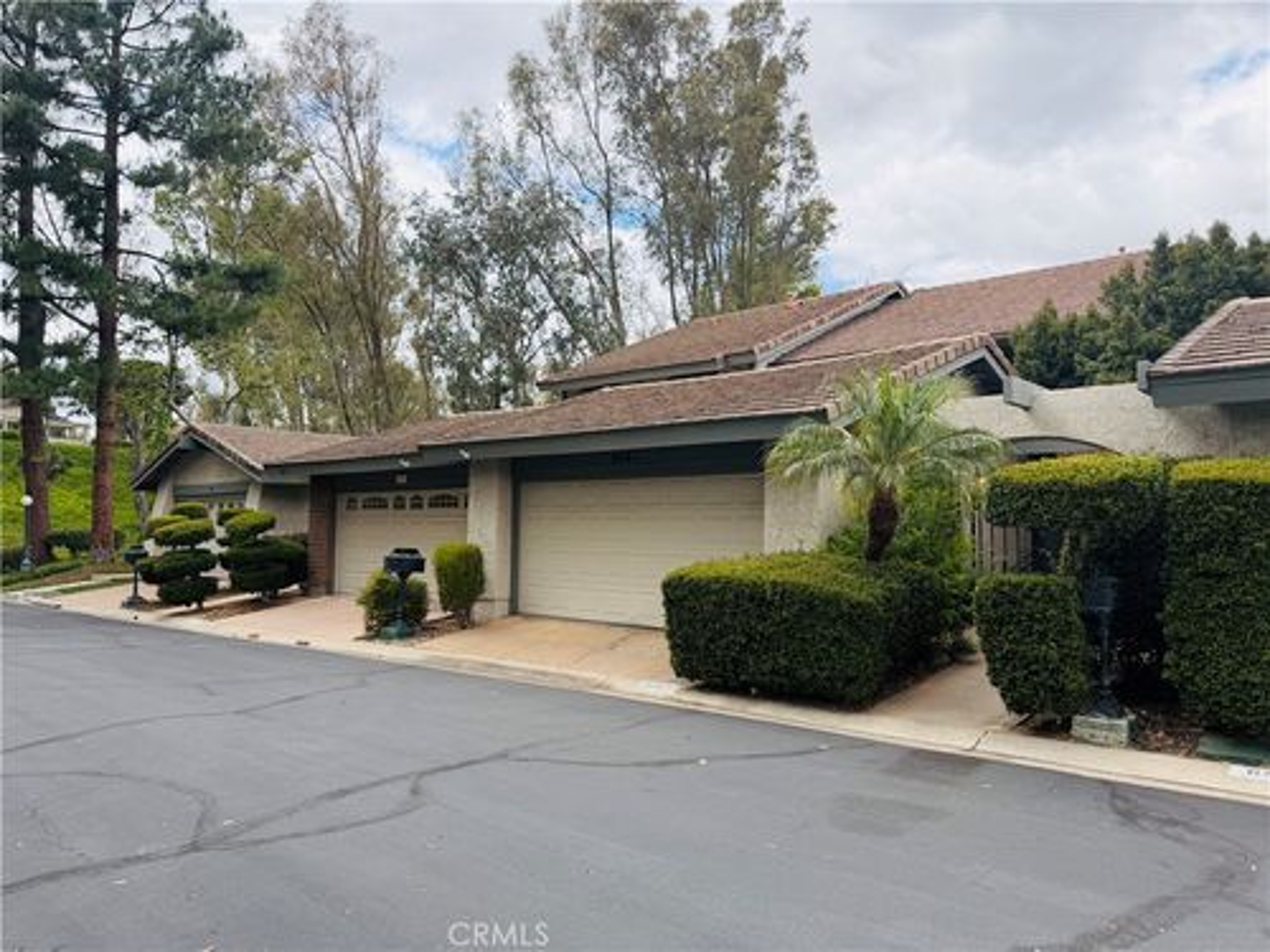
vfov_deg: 56.8
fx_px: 881
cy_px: 476
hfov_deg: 71.6
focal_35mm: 24
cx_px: 635
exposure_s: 1/1618
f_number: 1.78
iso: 100
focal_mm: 6.76
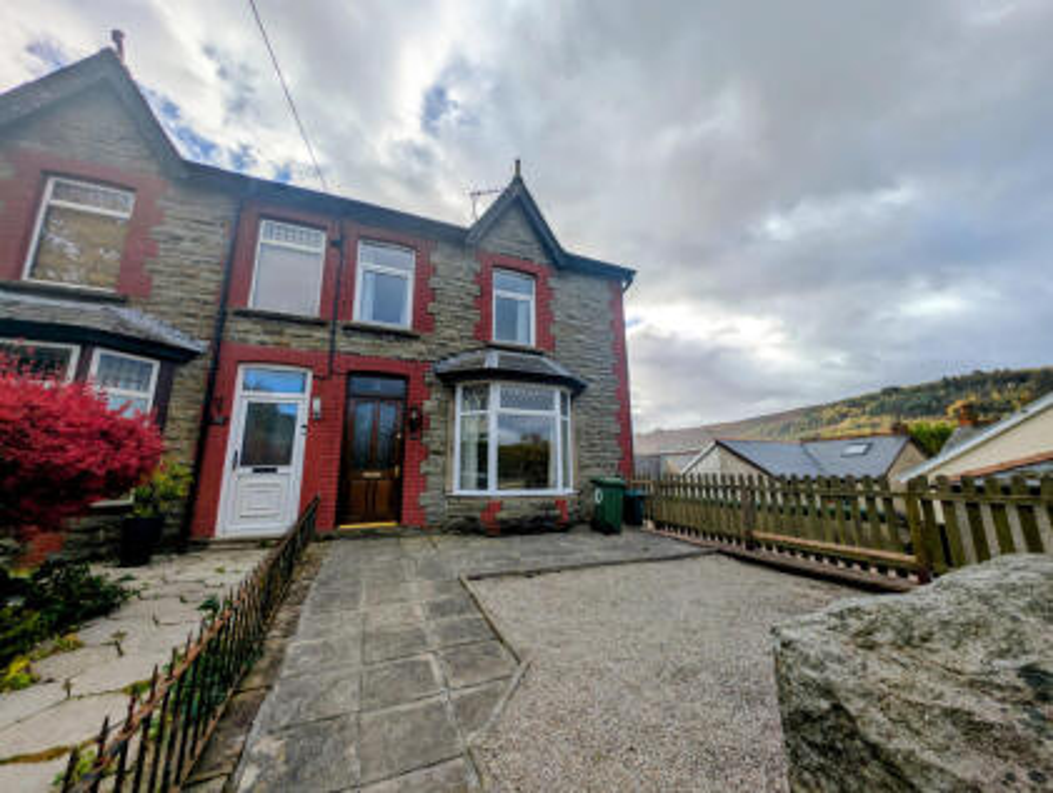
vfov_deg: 94.6
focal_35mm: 12
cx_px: 526
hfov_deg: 110.5
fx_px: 366
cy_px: 396
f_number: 1.95
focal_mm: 2.23
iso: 38
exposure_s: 1/2717
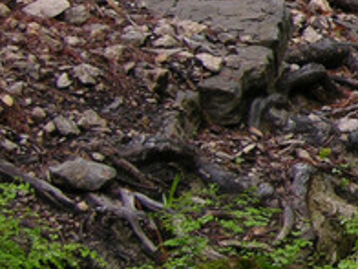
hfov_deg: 7.4
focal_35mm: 255
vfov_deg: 5.8
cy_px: 53
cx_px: 787
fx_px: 2637
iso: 50
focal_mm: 12.7
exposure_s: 1/125
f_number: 3
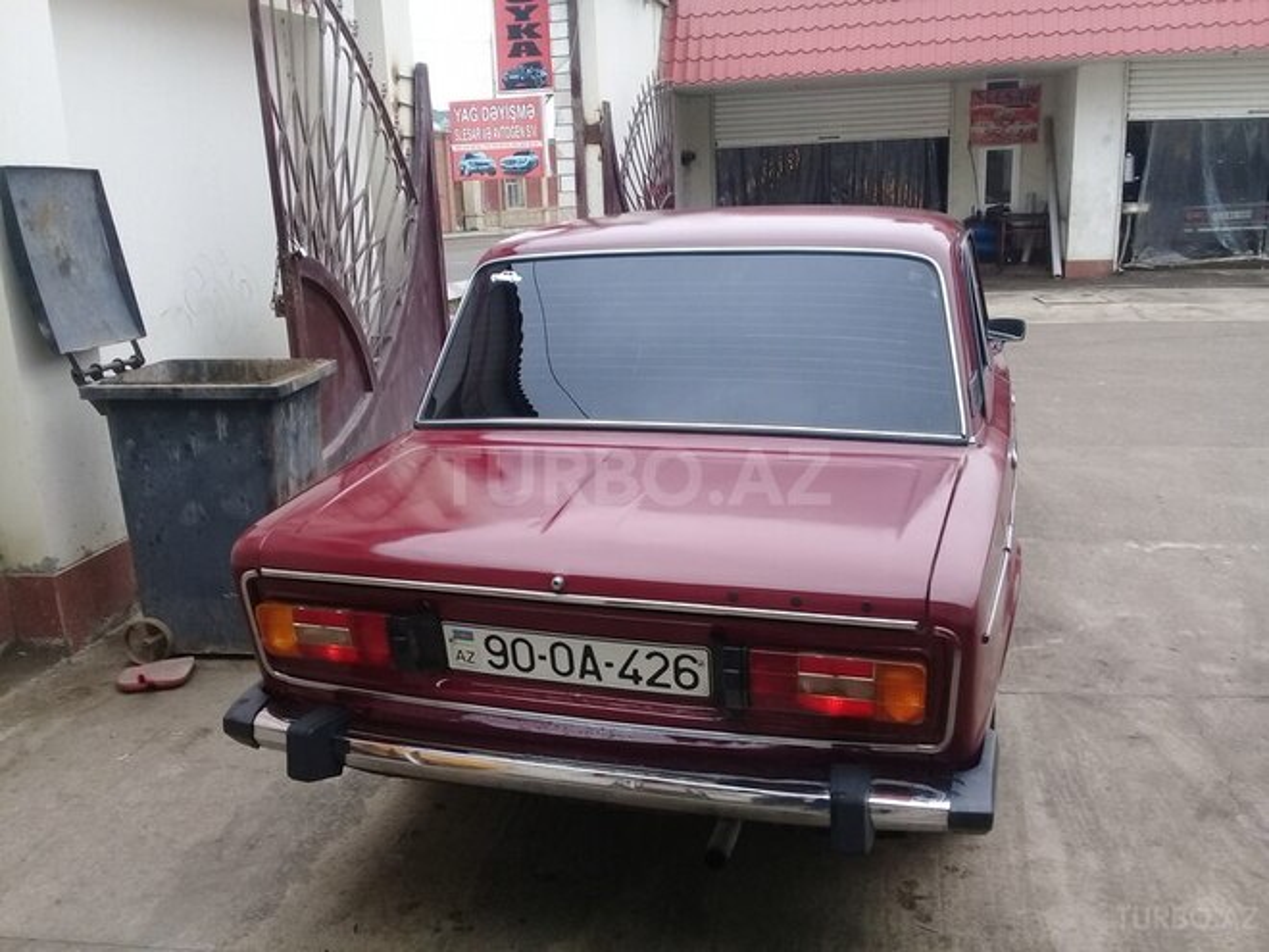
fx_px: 1136
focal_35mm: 31
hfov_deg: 58.4
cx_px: 634
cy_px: 476
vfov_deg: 45.4
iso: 50
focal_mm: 3.3
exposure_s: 1/122
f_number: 2.2
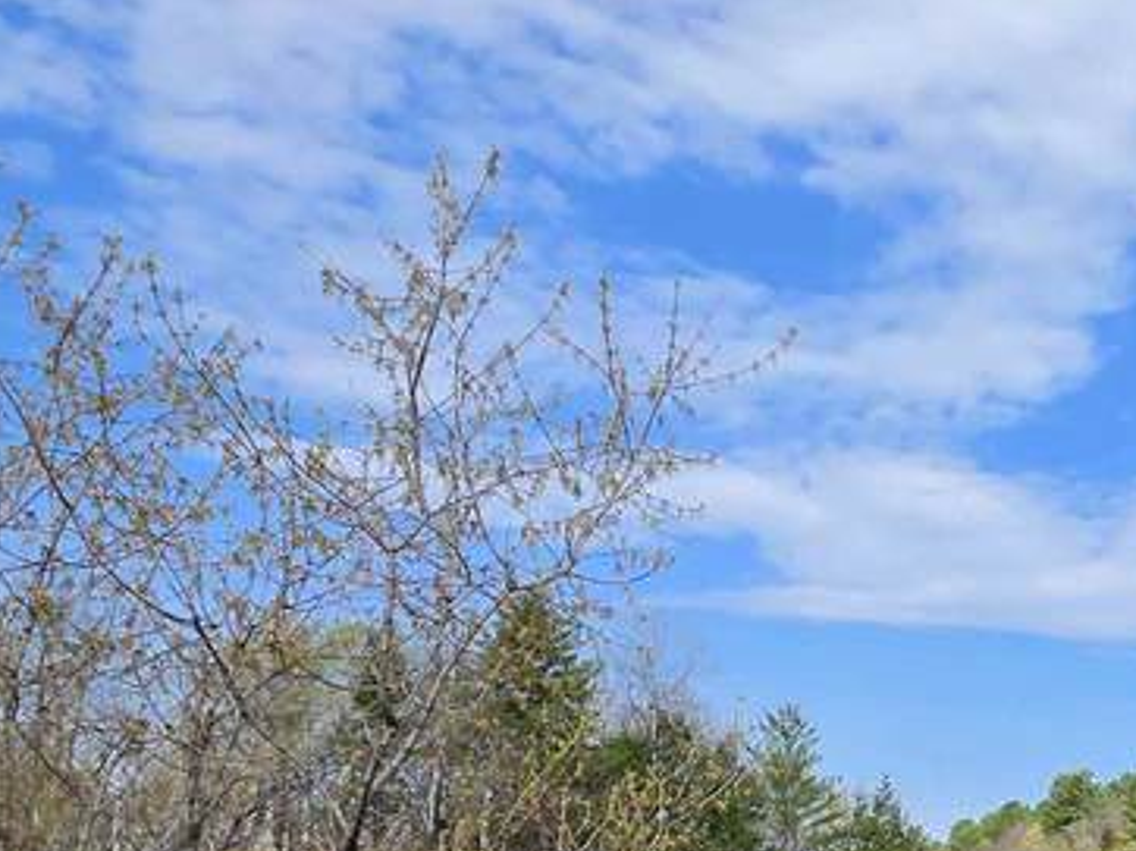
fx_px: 1509
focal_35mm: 46
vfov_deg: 29.9
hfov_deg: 31.6
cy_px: 798
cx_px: 1478
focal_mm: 2.2
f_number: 1.9
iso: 40
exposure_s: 1/2000
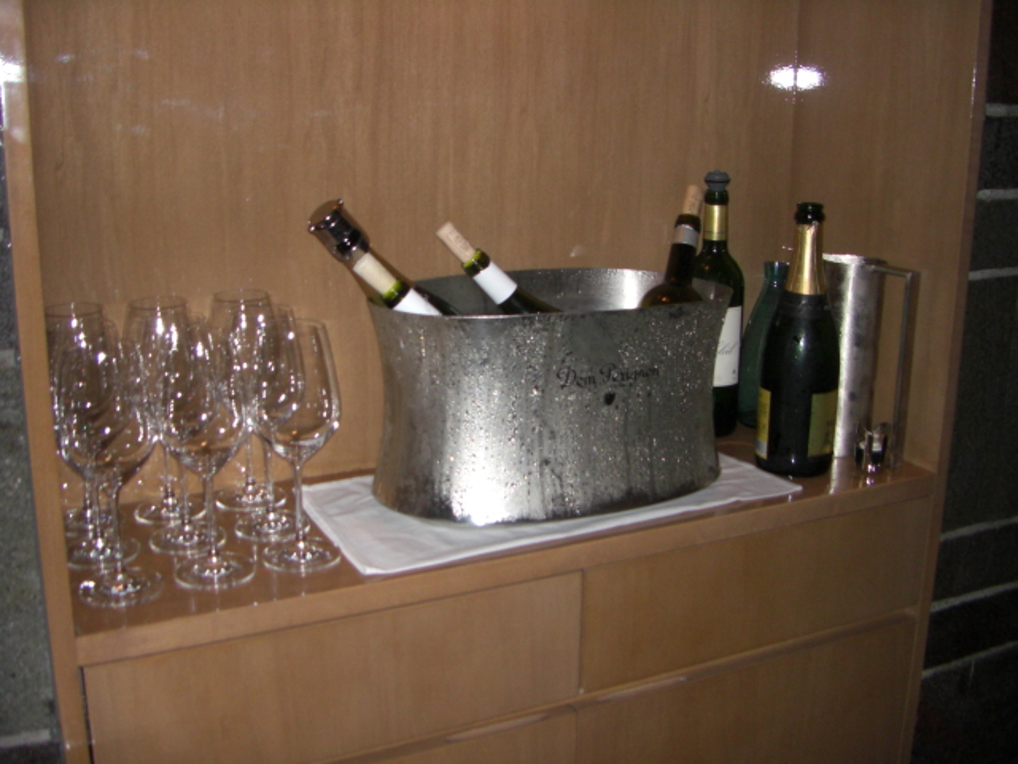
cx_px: 509
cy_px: 382
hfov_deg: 49.0
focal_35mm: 38
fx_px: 1118
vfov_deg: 37.7
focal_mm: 6.3
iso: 200
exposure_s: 1/60
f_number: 3.4
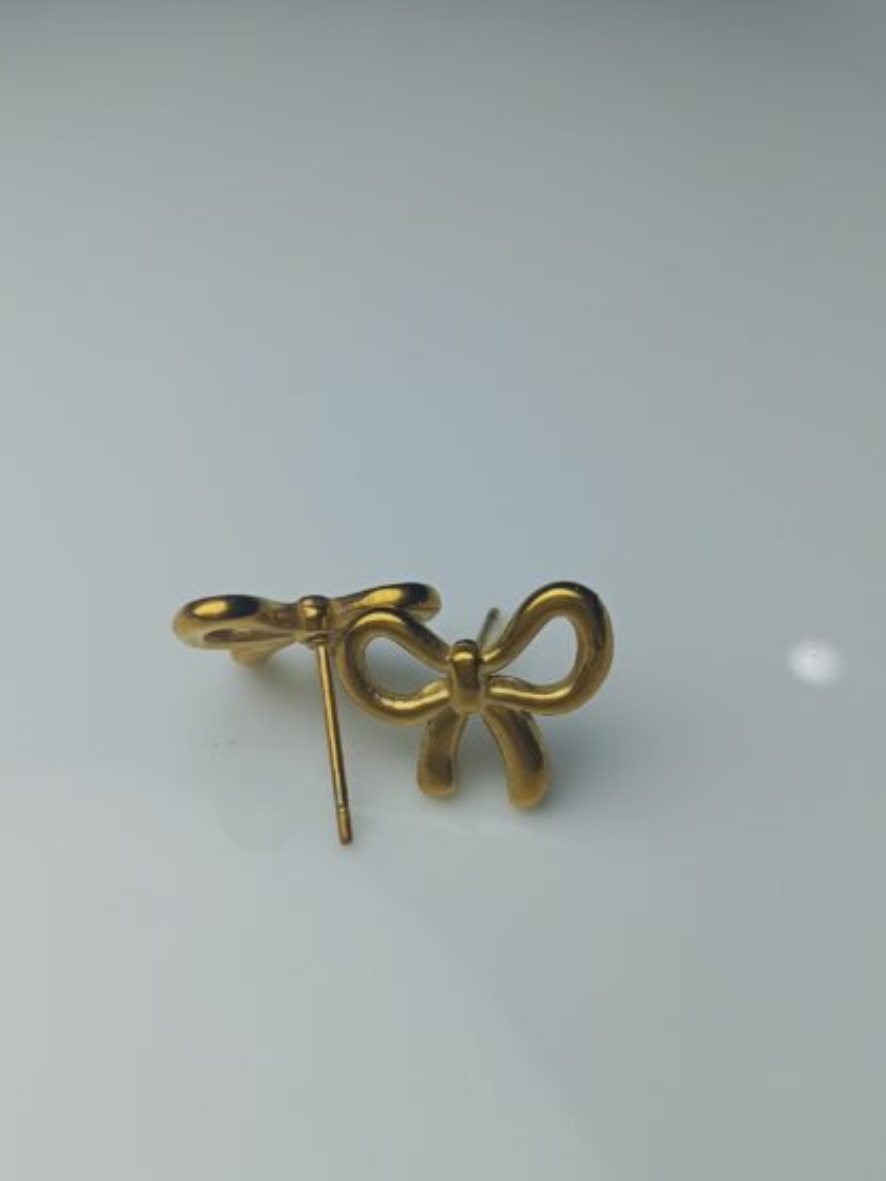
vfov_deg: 54.0
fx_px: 1160
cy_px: 587
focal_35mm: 34
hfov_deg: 41.8
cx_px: 440
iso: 50
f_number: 1.8
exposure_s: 1/377
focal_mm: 3.98
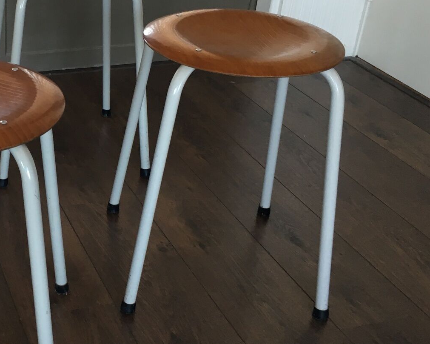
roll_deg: -1.4
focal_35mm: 56
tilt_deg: -29.0
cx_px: 40
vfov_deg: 27.1
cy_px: 159
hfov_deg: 31.9
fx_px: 713
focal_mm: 4.15
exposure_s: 1/33
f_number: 2.2
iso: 64
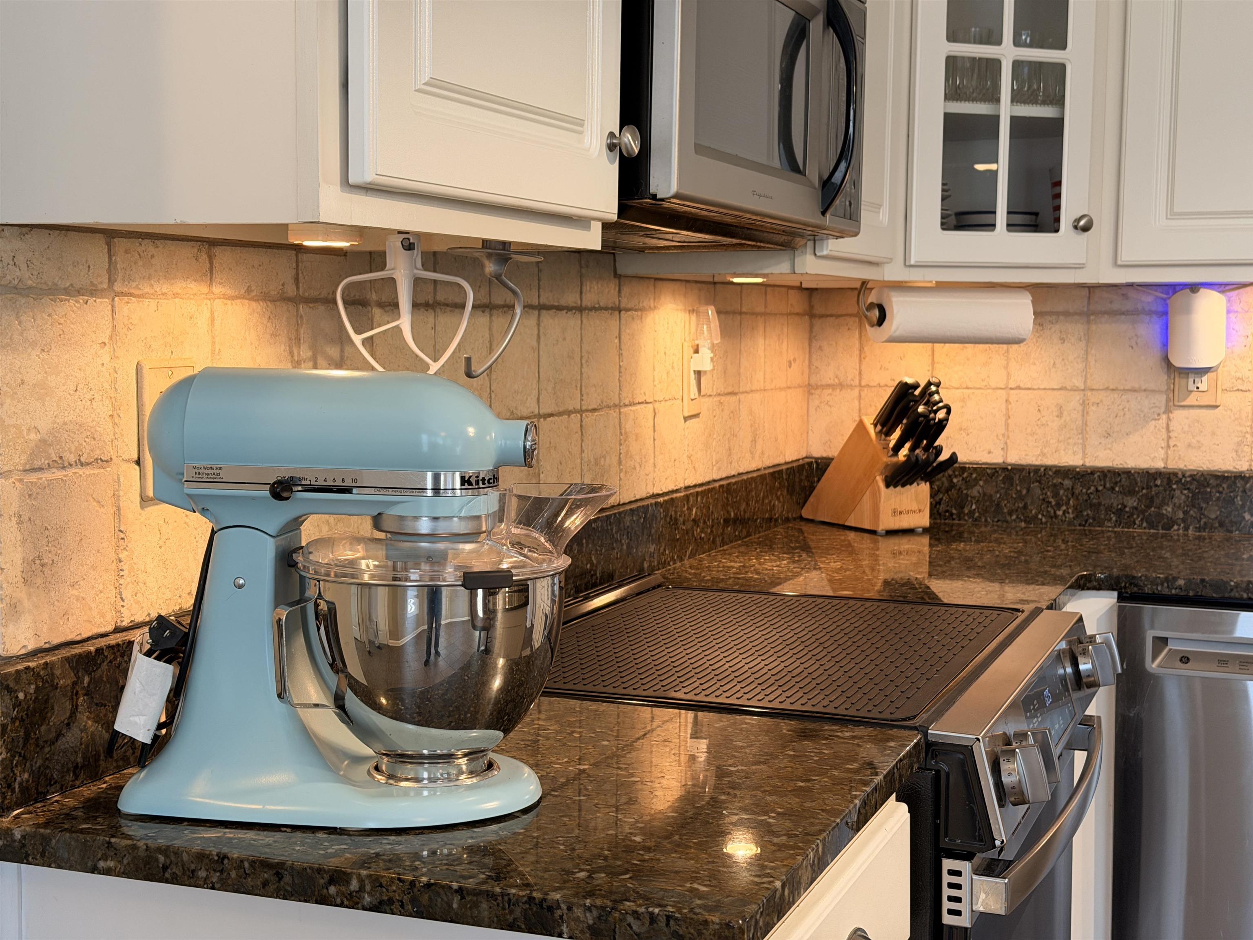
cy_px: 470
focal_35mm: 48
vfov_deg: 30.3
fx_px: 1737
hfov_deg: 39.7
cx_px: 626
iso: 160
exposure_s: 1/60
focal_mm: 6.76
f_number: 1.78
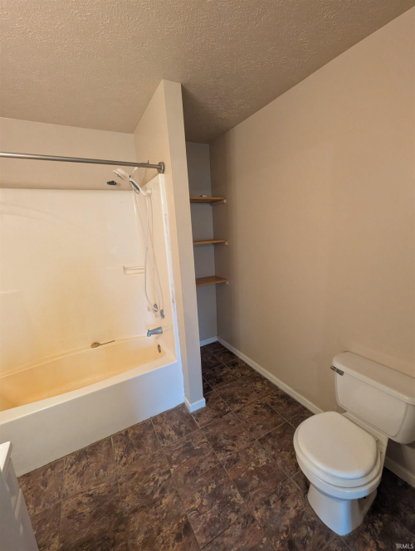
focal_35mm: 13
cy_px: 276
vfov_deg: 106.1
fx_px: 207
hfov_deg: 90.1
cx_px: 208
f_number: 2.2
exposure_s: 1/24
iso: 308
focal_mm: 1.95
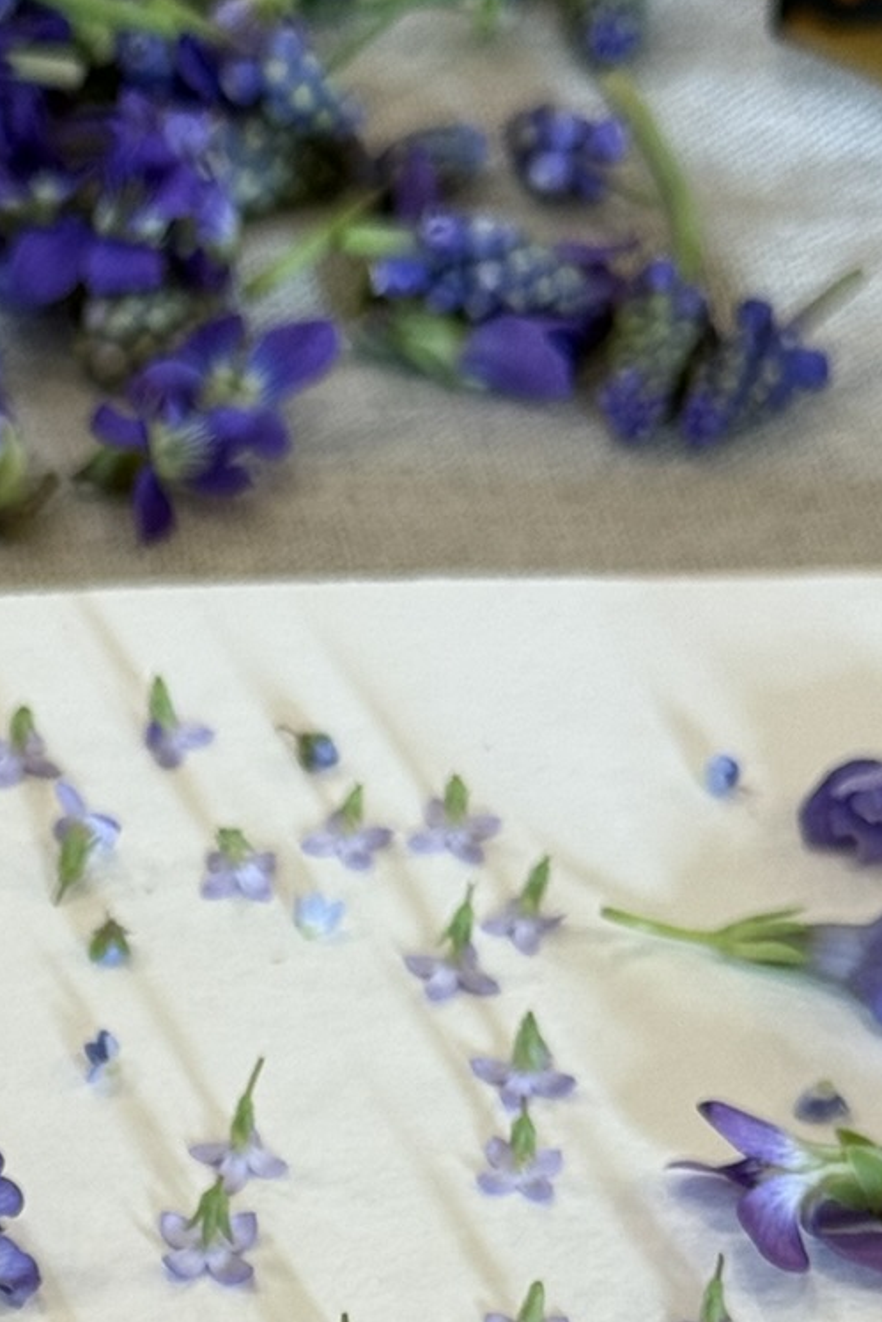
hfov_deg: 10.0
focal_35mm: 137
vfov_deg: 14.5
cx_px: 133
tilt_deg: -46.2
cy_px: 1579
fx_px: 5030
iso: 50
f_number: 1.78
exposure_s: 1/60
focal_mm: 6.76
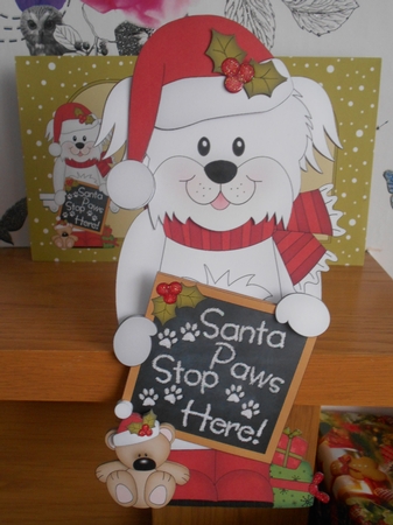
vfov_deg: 54.0
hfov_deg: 41.8
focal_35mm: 34
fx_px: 515
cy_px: 262
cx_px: 196
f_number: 3.6
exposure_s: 1/15
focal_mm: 5.8
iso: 400
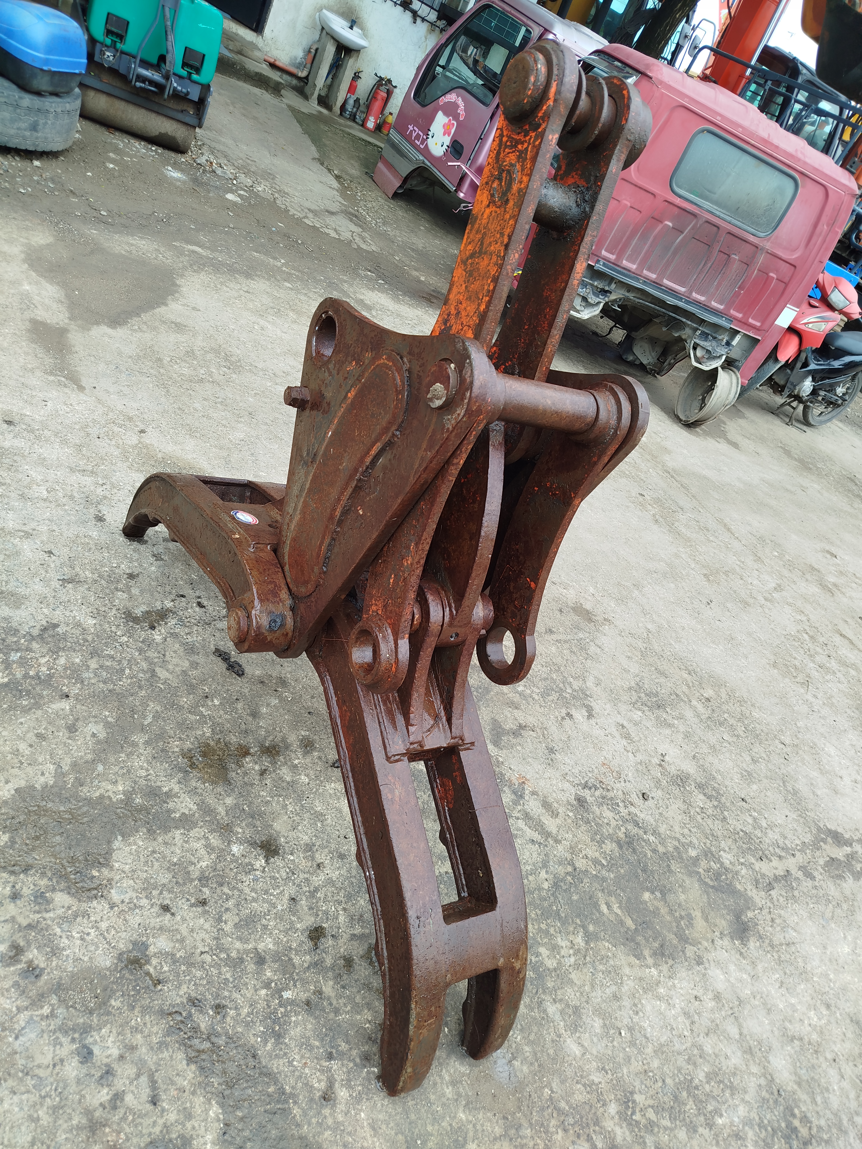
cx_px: 431
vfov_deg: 71.6
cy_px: 574
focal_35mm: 24
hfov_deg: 56.8
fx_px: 797
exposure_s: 1/134
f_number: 1.7
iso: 50
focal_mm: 5.31
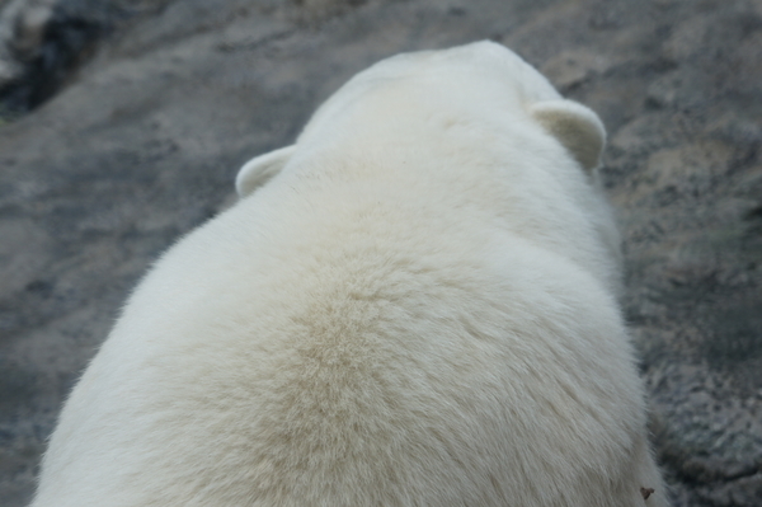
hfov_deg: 24.6
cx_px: 381
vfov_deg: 16.5
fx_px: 1745
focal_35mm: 82
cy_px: 254
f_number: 5.6
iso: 200
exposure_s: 1/125
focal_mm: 55
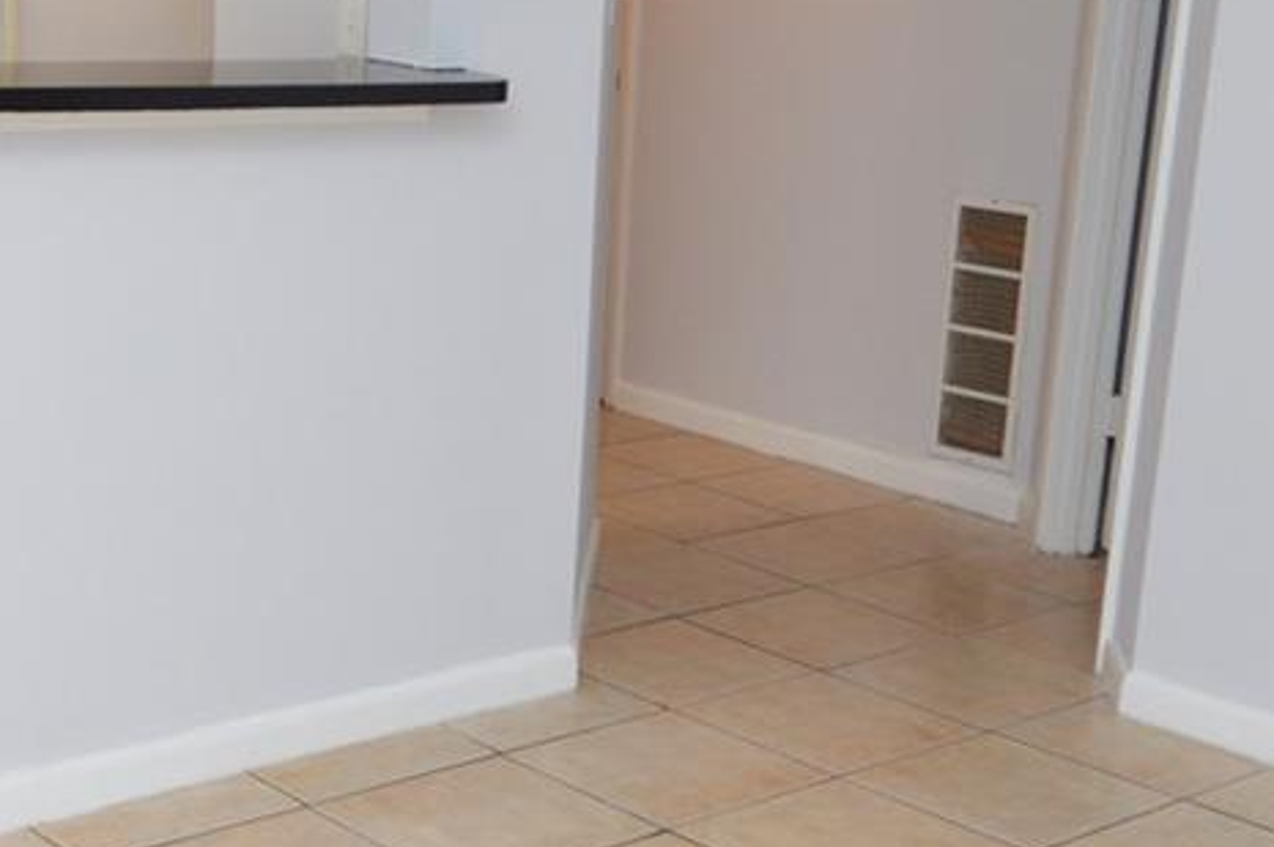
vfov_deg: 21.8
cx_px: 479
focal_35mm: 62
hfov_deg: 32.3
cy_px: 561
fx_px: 2192
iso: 400
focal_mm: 12
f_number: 4.5
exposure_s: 1/80
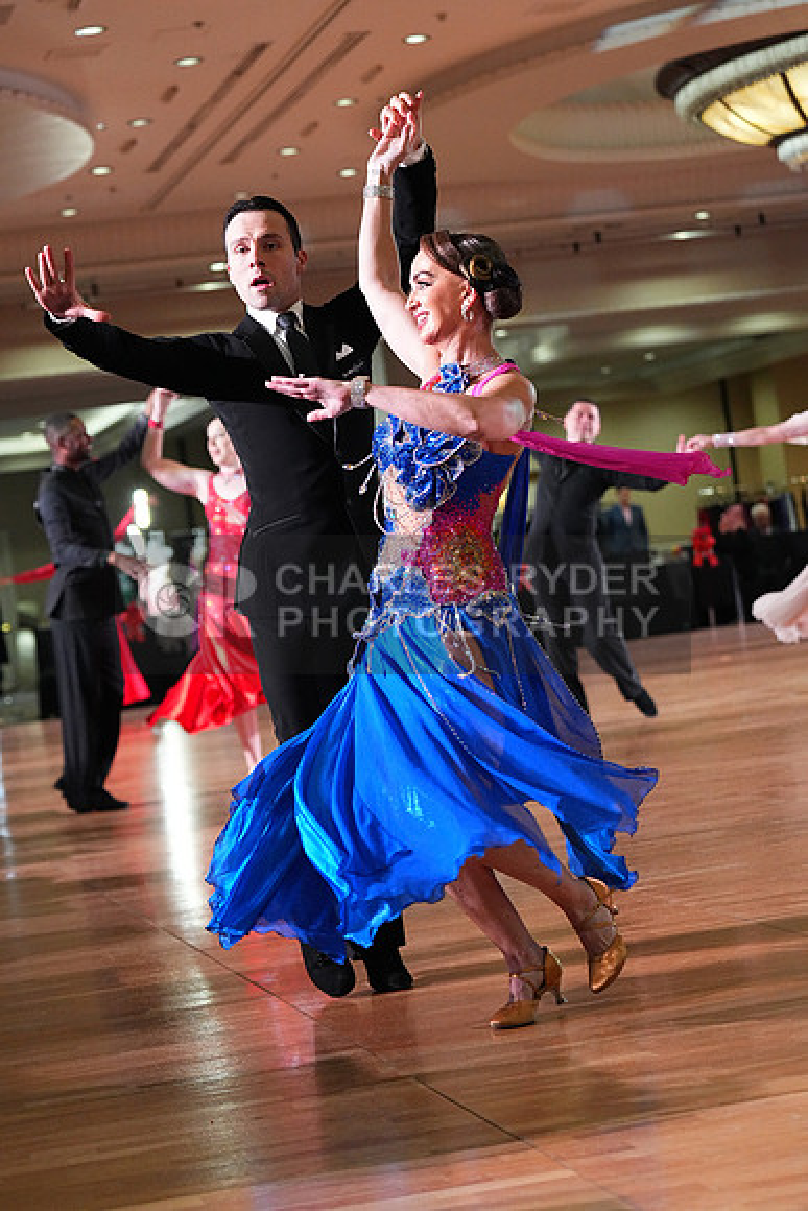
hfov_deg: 15.5
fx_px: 2961
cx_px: 404
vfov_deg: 23.1
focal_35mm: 88
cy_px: 606
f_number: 4.5
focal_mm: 88
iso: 6400
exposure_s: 1/400
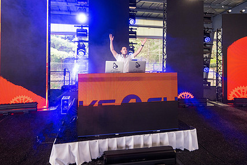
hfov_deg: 86.7
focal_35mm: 19
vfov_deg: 63.7
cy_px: 62
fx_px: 130
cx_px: 112
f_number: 4
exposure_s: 1/250
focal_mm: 14
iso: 1000
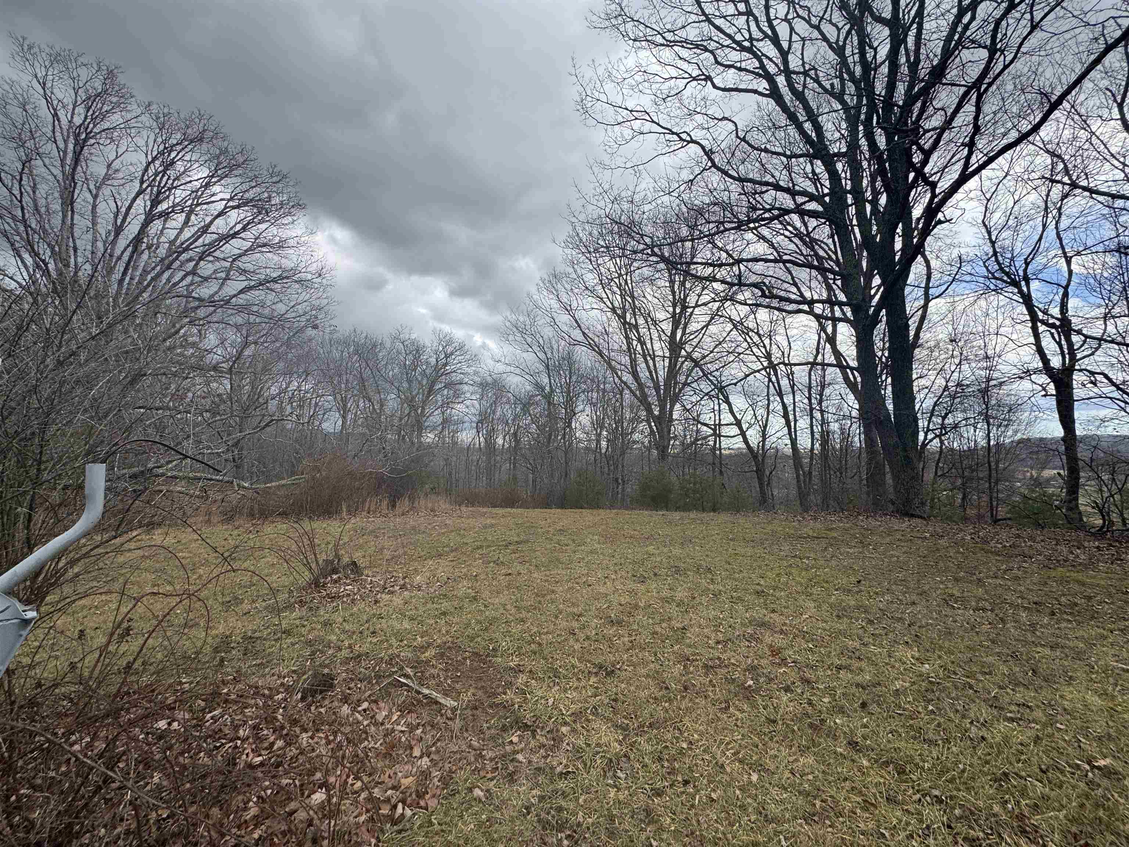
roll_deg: -0.2
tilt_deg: +3.6
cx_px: 564
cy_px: 424
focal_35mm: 14
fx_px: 457
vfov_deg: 85.7
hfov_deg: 102.1
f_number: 2.2
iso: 40
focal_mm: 2.22
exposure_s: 1/646
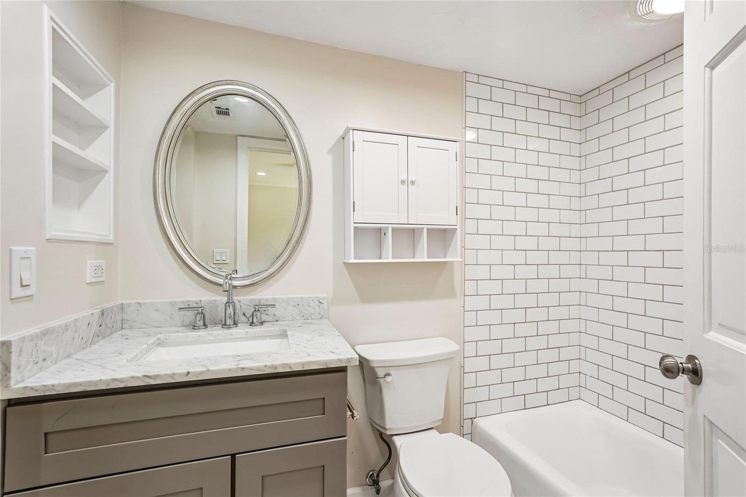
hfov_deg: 96.7
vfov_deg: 73.7
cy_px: 248
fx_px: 331
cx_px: 373
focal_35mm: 16
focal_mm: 16
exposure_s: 1/30
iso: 400
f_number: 8
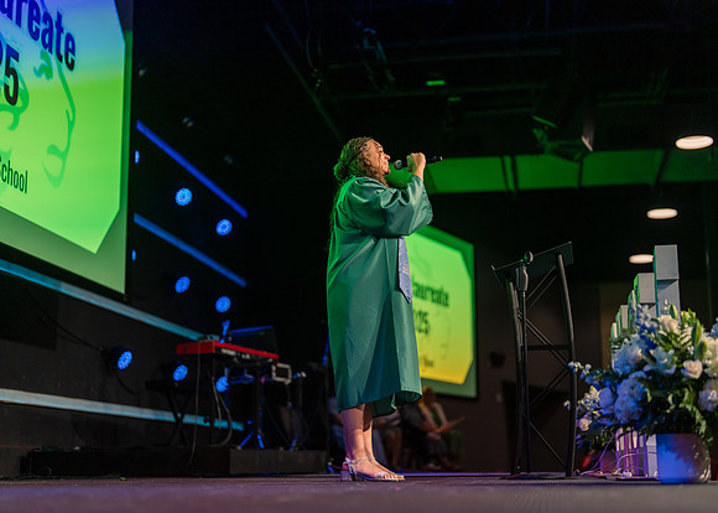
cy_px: 256
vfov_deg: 25.5
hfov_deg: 35.2
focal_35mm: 55
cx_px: 359
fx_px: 1131
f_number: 1.2
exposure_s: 1/500
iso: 400
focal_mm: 50
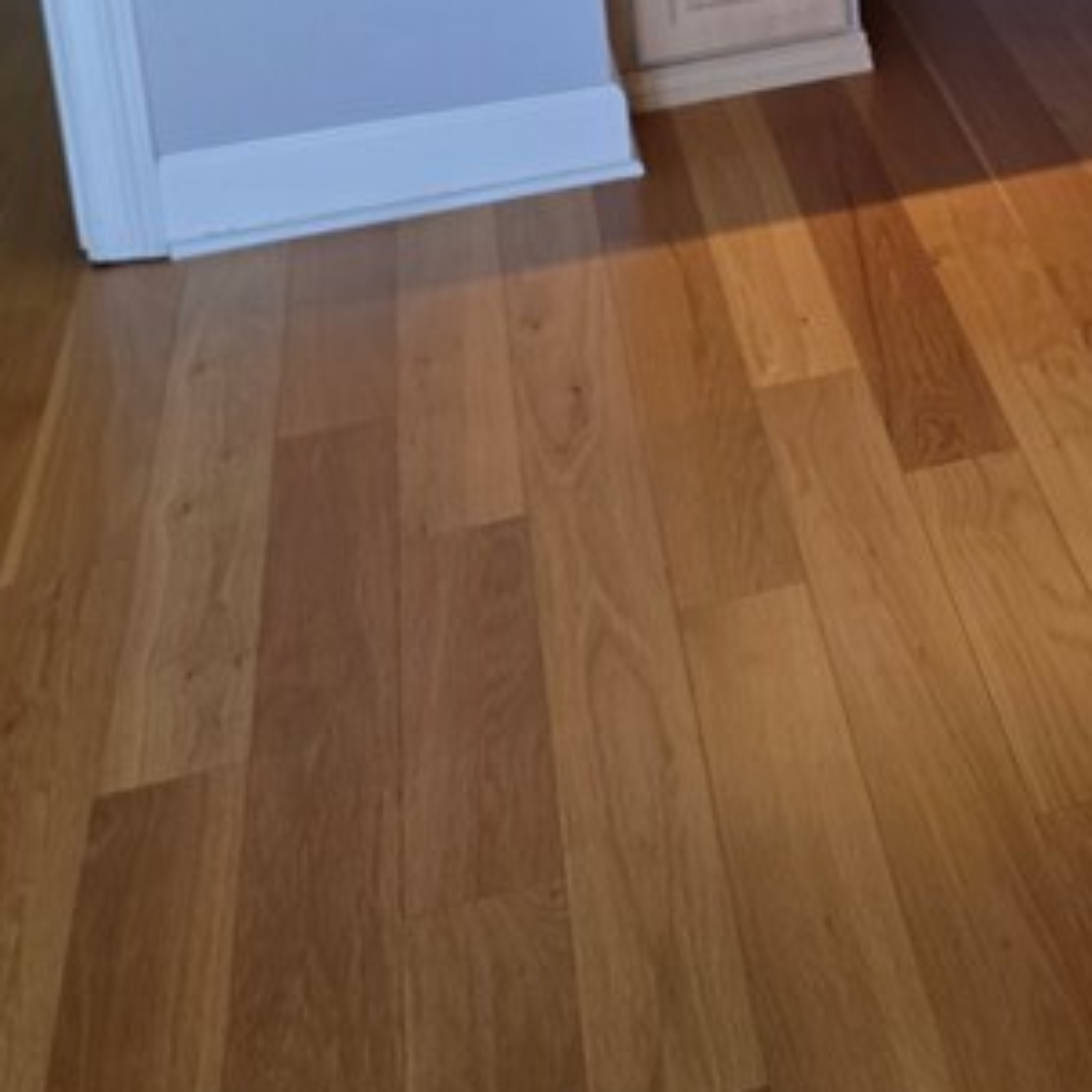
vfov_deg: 22.5
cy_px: -307
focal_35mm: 69
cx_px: 1349
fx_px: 2463
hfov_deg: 22.8
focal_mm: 6.3
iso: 125
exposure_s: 1/120
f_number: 1.7
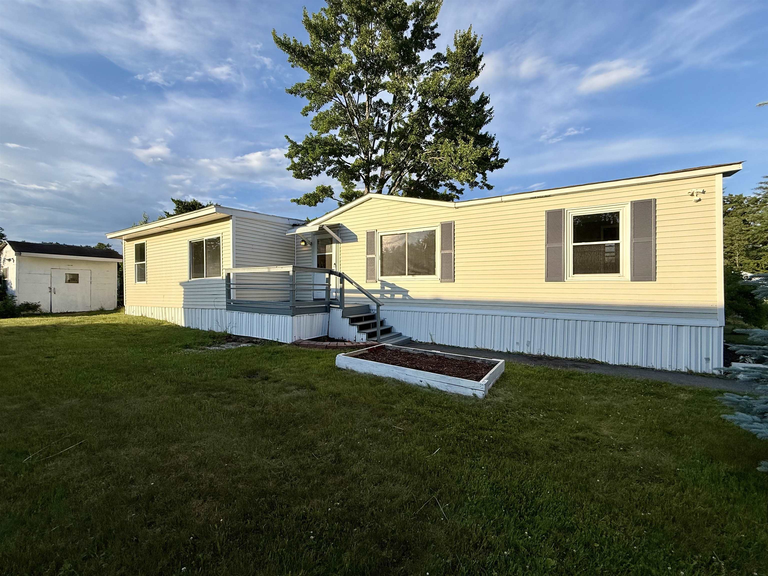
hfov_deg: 102.1
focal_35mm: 14
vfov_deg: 85.7
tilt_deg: +1.6
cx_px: 384
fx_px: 311
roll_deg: -0.3
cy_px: 288
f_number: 2.2
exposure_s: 1/1399
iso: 50
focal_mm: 2.22
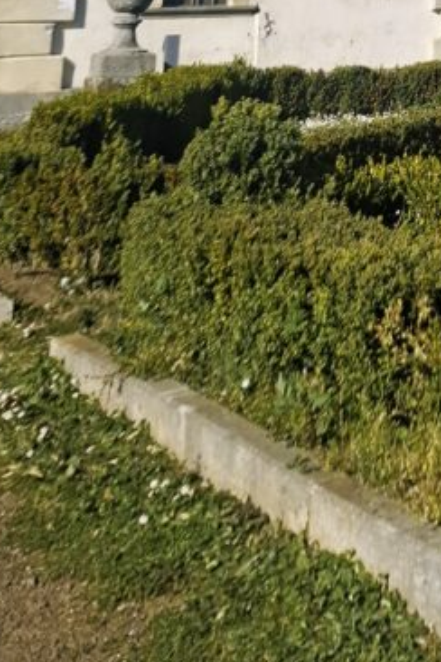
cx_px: 609
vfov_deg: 25.0
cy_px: -251
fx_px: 1231
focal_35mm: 67
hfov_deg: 18.6
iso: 50
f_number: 1.8
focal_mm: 5.54
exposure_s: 1/2000
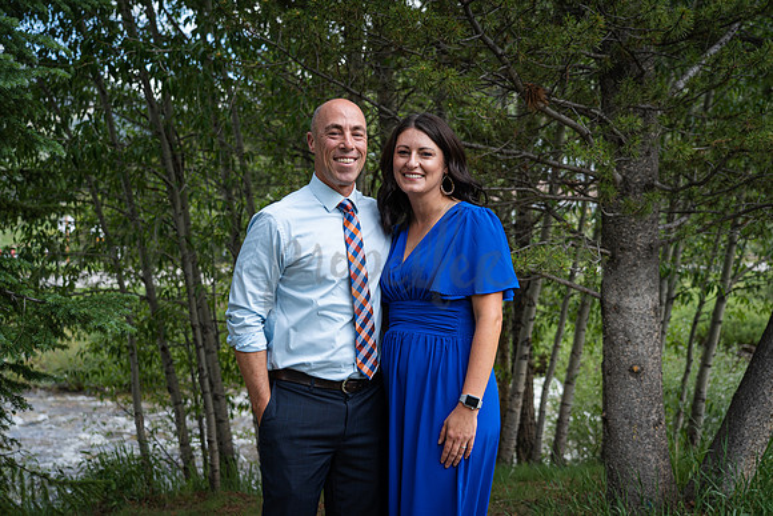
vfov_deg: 29.9
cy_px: 258
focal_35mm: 45
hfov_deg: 43.6
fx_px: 966
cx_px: 386
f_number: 4
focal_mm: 45
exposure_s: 1/800
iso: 400
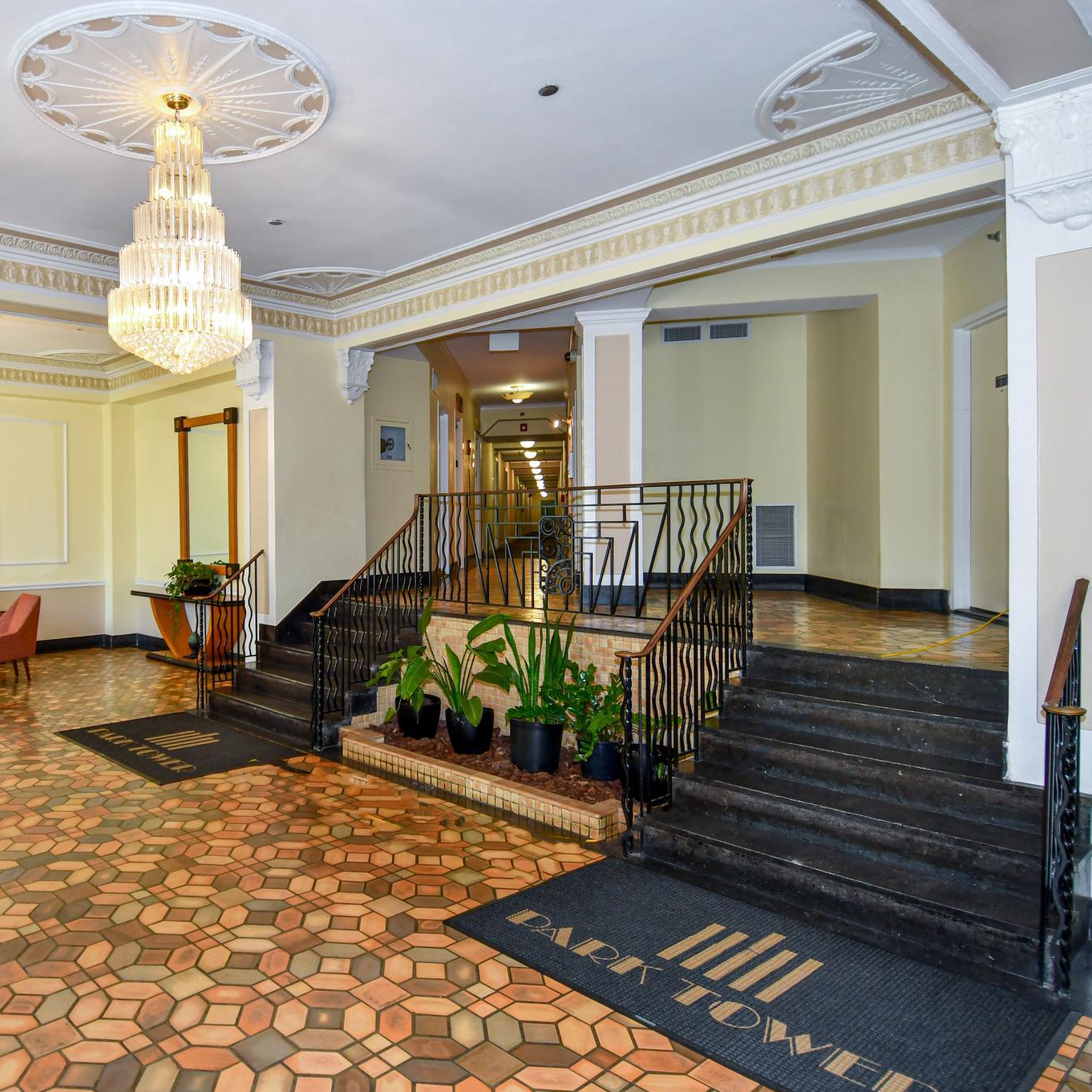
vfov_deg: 67.3
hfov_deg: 64.4
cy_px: 546
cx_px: 313
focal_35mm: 23
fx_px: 821
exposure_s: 1/60
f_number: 4
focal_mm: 12
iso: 500
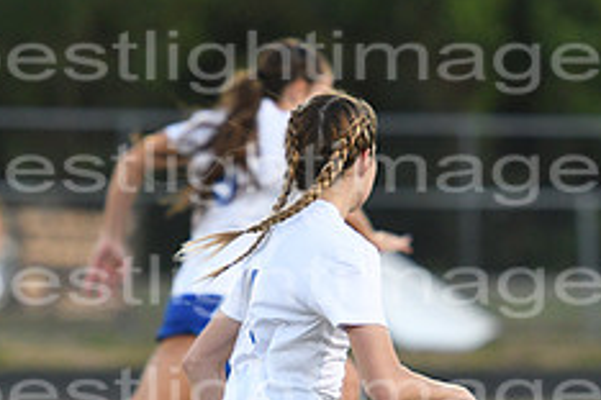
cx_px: 295
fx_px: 10237
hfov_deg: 3.4
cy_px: 342
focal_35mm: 613
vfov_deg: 2.2
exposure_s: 1/800
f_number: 2.8
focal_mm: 165
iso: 1400
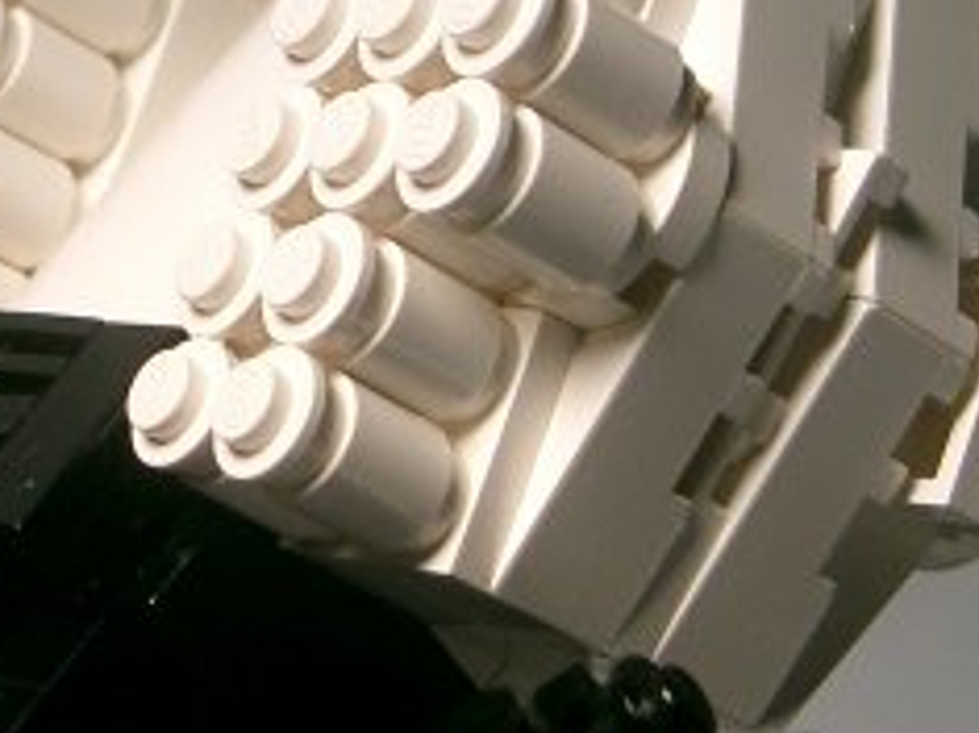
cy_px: 325
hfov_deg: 16.4
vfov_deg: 12.3
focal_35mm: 120
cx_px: 271
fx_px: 3392
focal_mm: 9.2
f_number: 3
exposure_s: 1/500
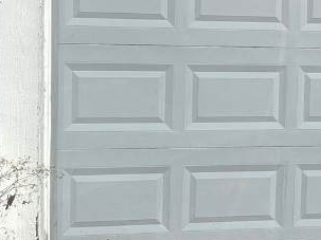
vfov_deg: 16.7
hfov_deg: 21.5
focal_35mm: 88
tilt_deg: -2.5
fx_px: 816
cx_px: 318
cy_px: 51
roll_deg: -0.1
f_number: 1.5
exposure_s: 1/14286
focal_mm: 5.7
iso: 50
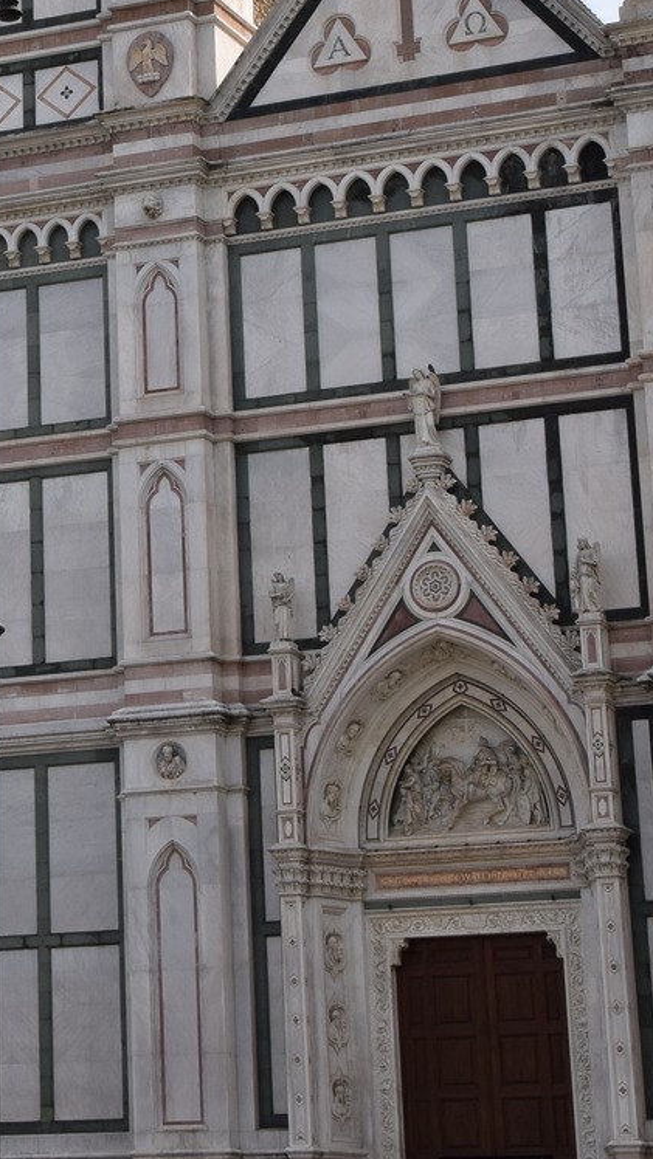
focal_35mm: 118
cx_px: -164
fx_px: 3631
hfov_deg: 10.1
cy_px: 132
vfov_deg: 17.9
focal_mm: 26
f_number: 11
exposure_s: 1/500
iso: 200
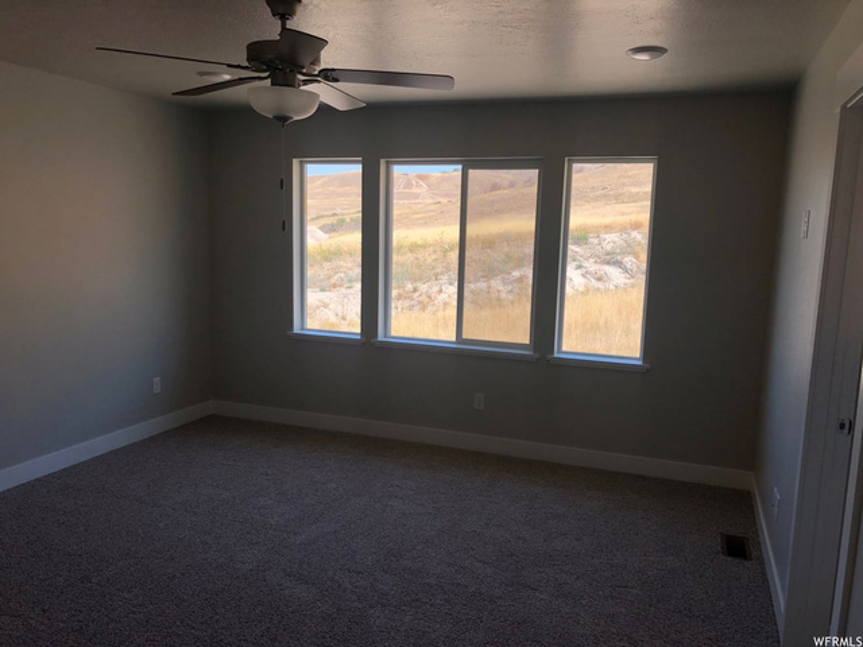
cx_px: 432
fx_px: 698
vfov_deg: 49.7
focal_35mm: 28
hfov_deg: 63.4
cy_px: 324
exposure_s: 1/289
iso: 20
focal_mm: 4
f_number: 1.8
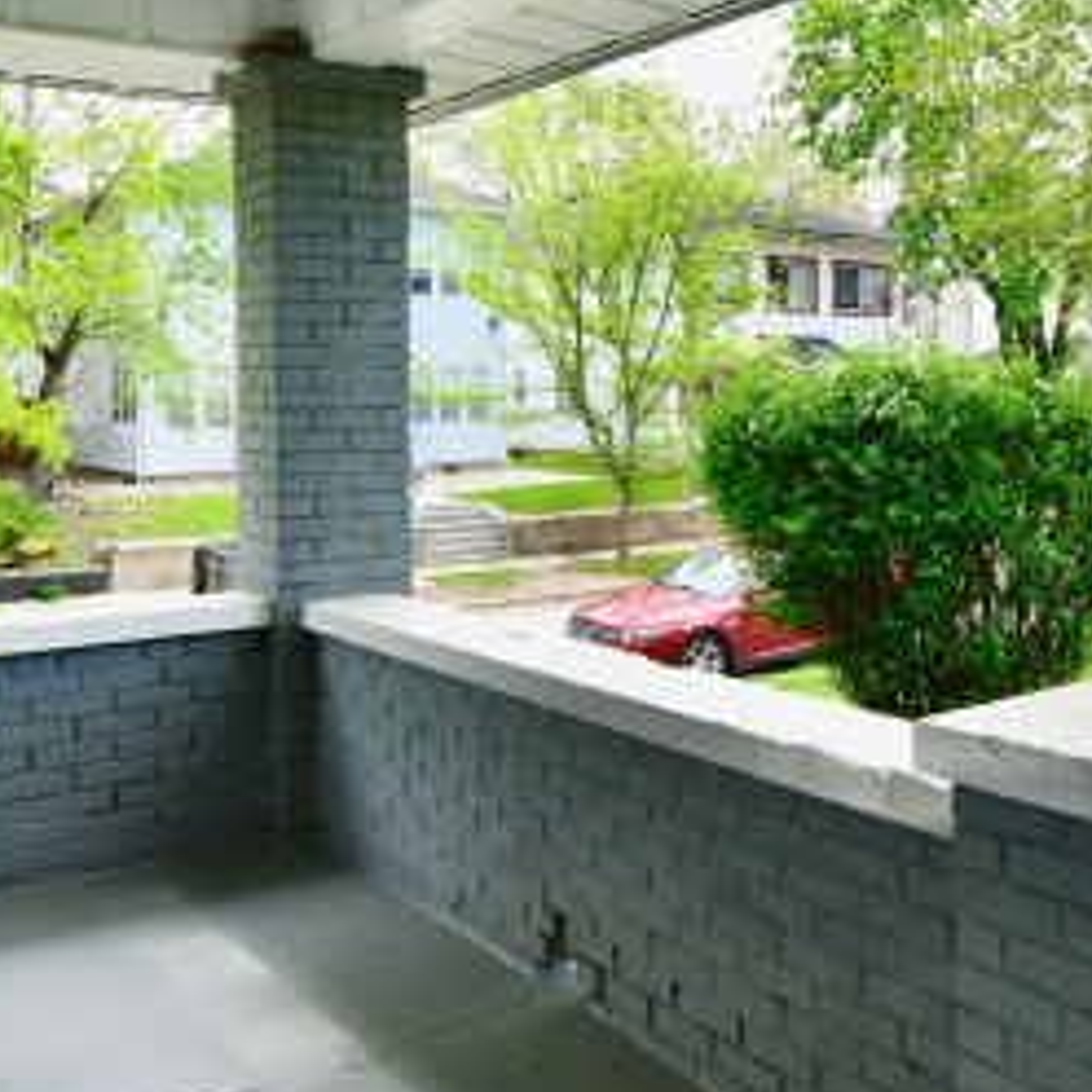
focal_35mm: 36
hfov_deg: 44.5
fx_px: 1285
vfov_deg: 45.7
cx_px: 819
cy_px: 418
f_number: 8
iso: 640
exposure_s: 1/250
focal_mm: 14
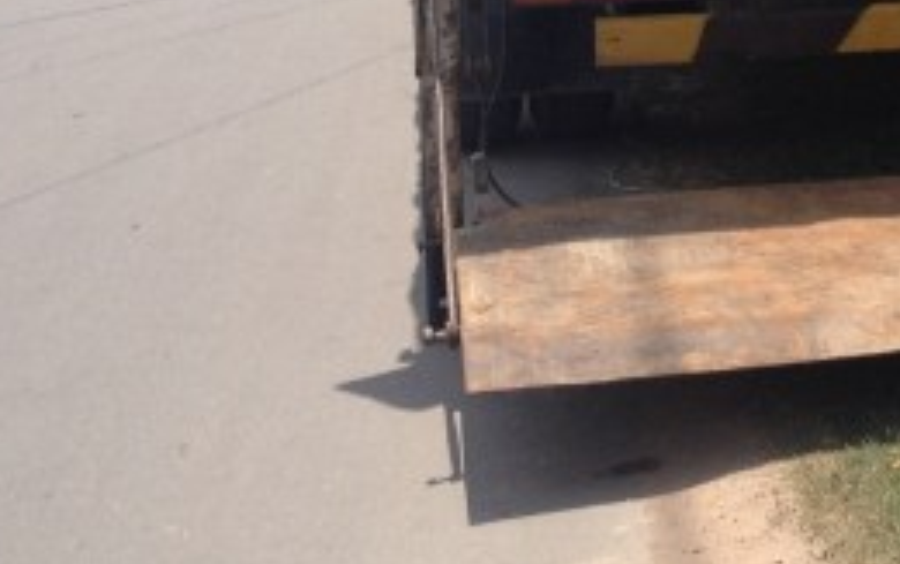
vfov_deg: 11.2
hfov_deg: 17.4
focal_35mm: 114
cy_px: -208
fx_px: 2799
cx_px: 1070
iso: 50
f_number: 2.4
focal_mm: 4.28
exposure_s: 1/1284
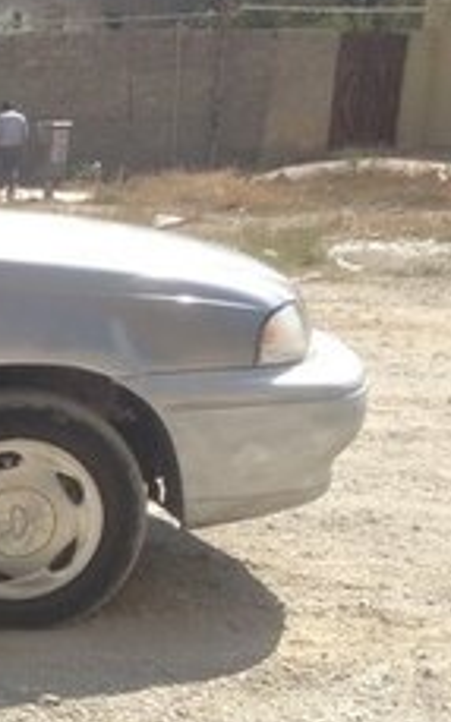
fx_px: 1988
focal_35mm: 101
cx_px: -524
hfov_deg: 11.4
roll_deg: -1.4
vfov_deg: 20.6
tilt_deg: -9.3
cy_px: 427
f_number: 2.4
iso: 50
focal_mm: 4.12
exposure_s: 1/1022
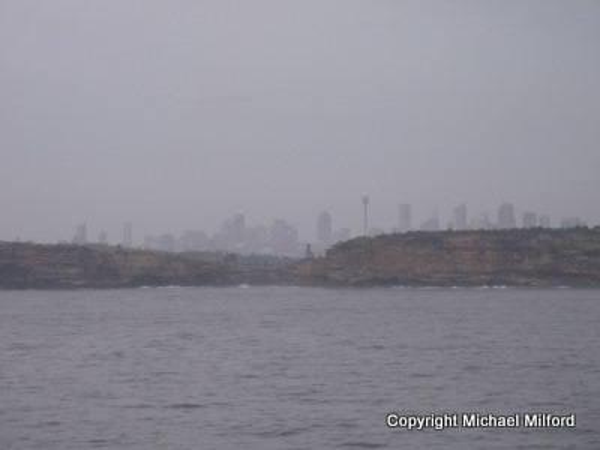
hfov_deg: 14.4
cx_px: 300
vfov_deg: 10.8
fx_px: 2375
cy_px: 225
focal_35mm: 137
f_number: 4.5
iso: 400
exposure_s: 1/25
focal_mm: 22.5
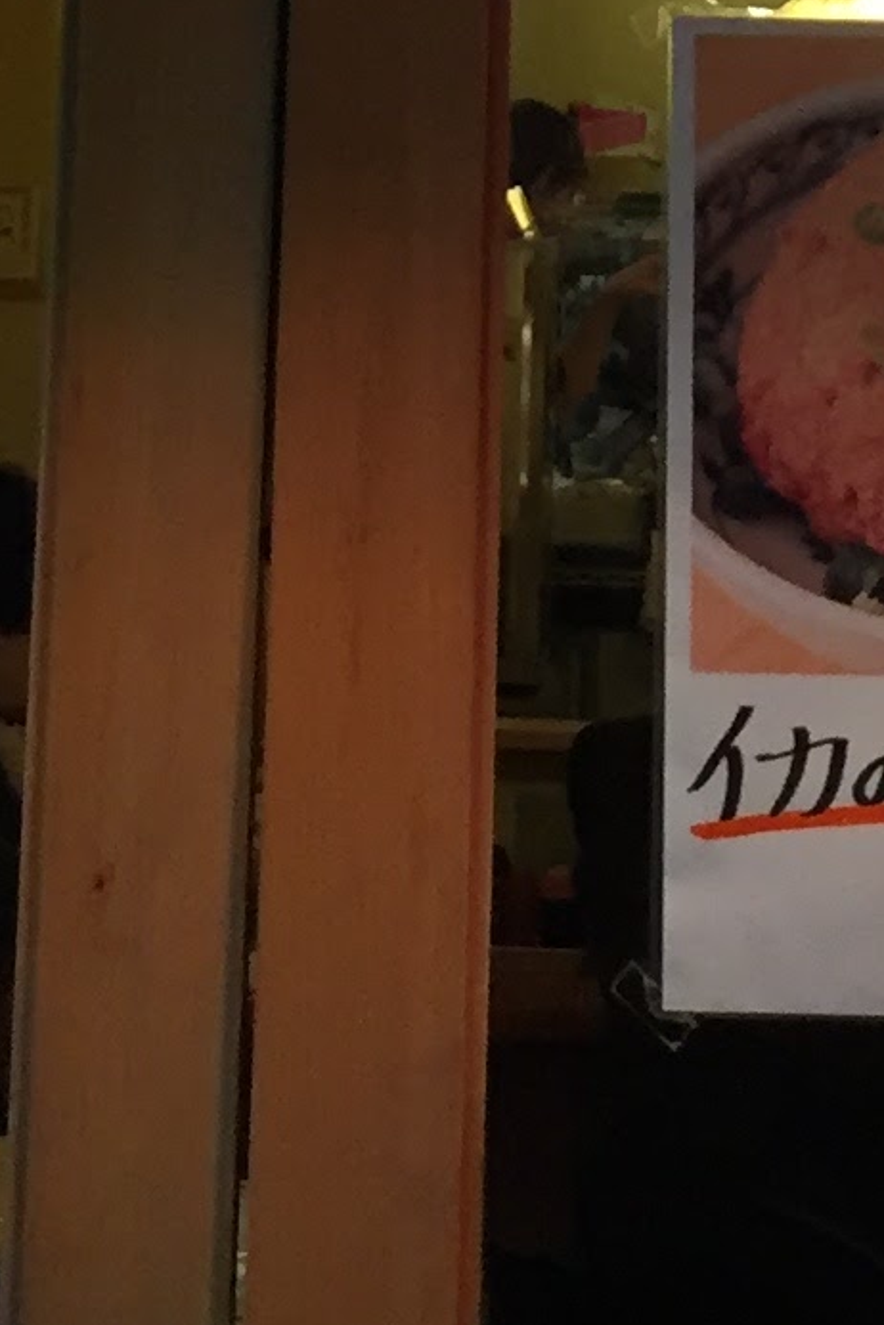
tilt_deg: +11.1
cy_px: -956
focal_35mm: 142
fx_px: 5230
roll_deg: -2.0
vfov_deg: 13.2
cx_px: 413
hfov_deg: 9.7
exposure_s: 1/30
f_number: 2.2
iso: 50
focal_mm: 4.15
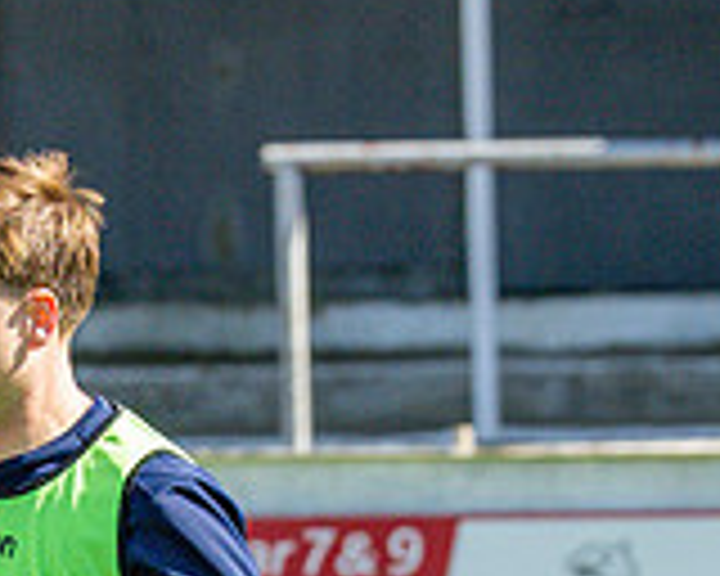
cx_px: -177
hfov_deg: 2.4
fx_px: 17026
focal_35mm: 799
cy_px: 878
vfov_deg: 1.9
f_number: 4
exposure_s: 1/4000
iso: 400
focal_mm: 135
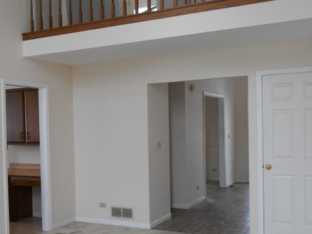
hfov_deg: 42.0
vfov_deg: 32.8
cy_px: 139
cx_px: 88
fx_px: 396
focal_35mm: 44
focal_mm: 5.1
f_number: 3.4
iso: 280
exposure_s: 1/30
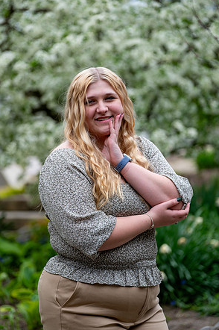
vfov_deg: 12.7
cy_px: 164
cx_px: 111
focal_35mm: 162
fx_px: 1480
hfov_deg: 8.5
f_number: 2.8
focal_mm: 106
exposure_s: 1/500
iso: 250
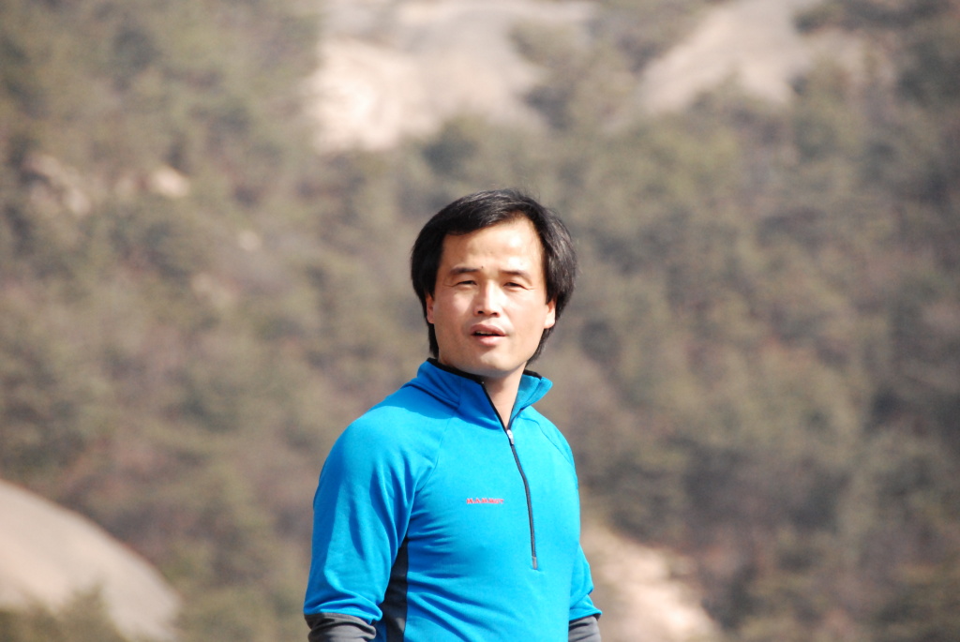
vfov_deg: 4.6
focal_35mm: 300
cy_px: 321
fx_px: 8008
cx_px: 480
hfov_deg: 6.9
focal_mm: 200
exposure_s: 1/2500
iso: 1600
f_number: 6.3
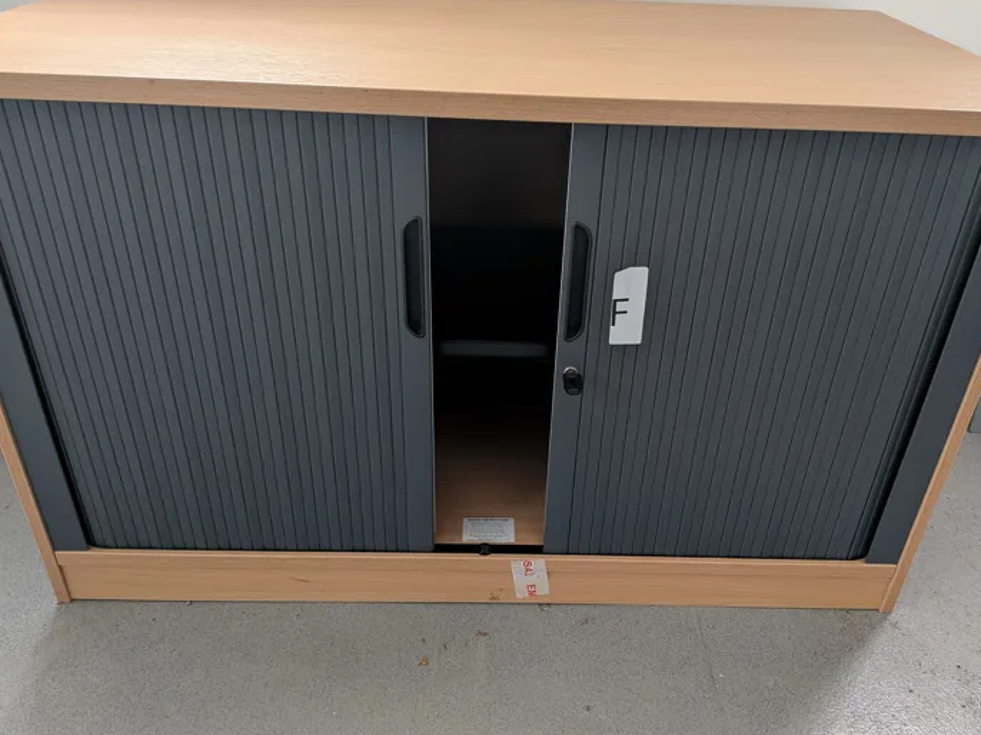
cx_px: 498
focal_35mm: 28
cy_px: 355
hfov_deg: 63.5
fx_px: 793
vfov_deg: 49.7
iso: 300
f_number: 1.7
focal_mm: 4.53
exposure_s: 1/25
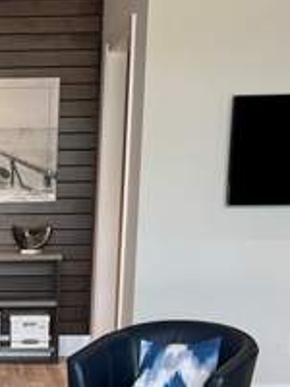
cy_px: 372
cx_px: -95
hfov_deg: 16.7
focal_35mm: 83
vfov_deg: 22.8
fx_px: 927
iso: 64
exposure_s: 1/60
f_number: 1.5
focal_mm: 5.7
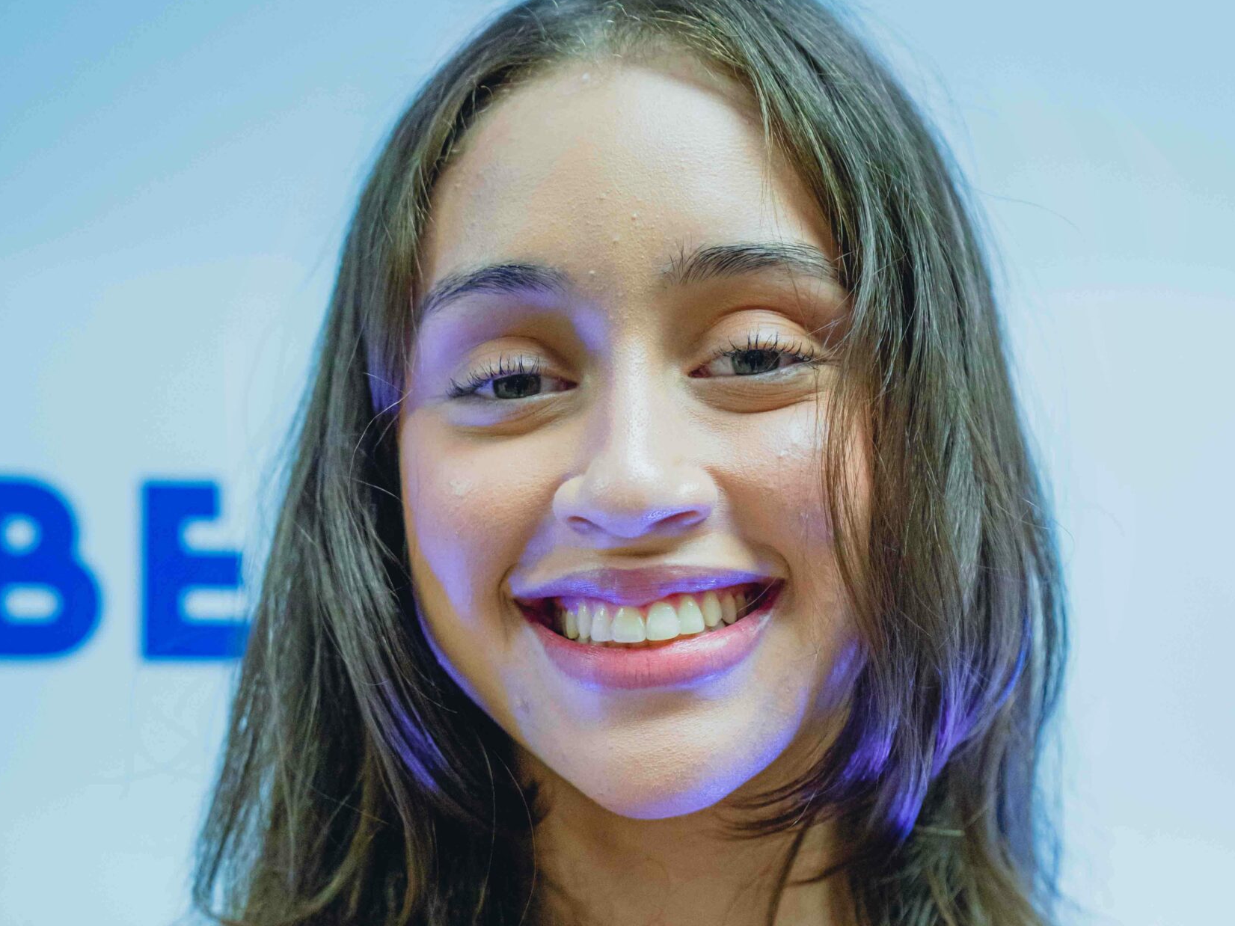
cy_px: 830
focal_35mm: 85
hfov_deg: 23.0
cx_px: 620
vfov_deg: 17.1
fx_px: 3032
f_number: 2.8
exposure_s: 1/640
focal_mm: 57
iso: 4000
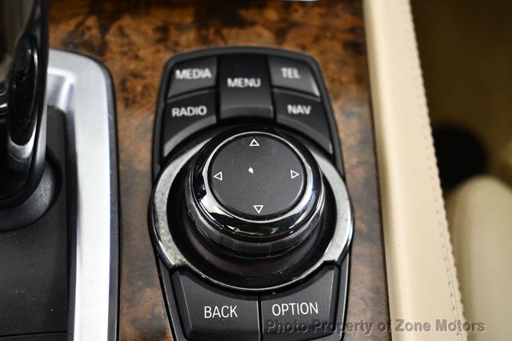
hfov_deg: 36.9
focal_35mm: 54
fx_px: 768
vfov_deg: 25.0
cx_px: 256
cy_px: 170
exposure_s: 1/60
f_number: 4.8
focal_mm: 36
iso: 4000
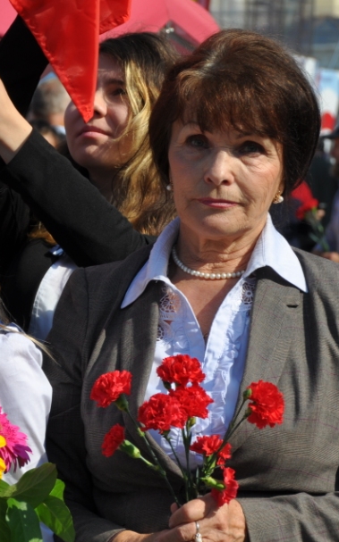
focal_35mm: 232
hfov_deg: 5.6
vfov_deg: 9.0
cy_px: 282
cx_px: -7
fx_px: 3432
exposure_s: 1/400
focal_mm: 90
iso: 200
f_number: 10
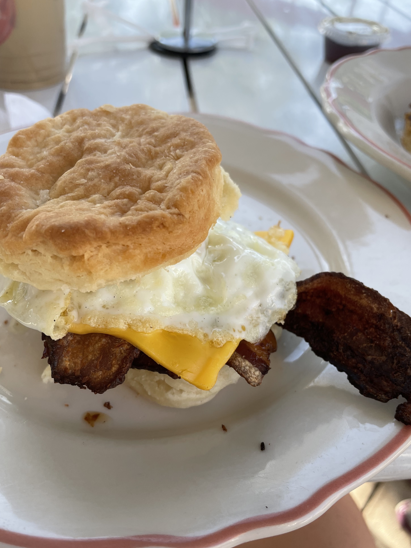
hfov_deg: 51.4
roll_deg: -1.4
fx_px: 427
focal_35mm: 27
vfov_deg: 65.3
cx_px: 203
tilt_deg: -43.3
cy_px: 278
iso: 32
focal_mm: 4.2
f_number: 1.6
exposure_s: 1/479
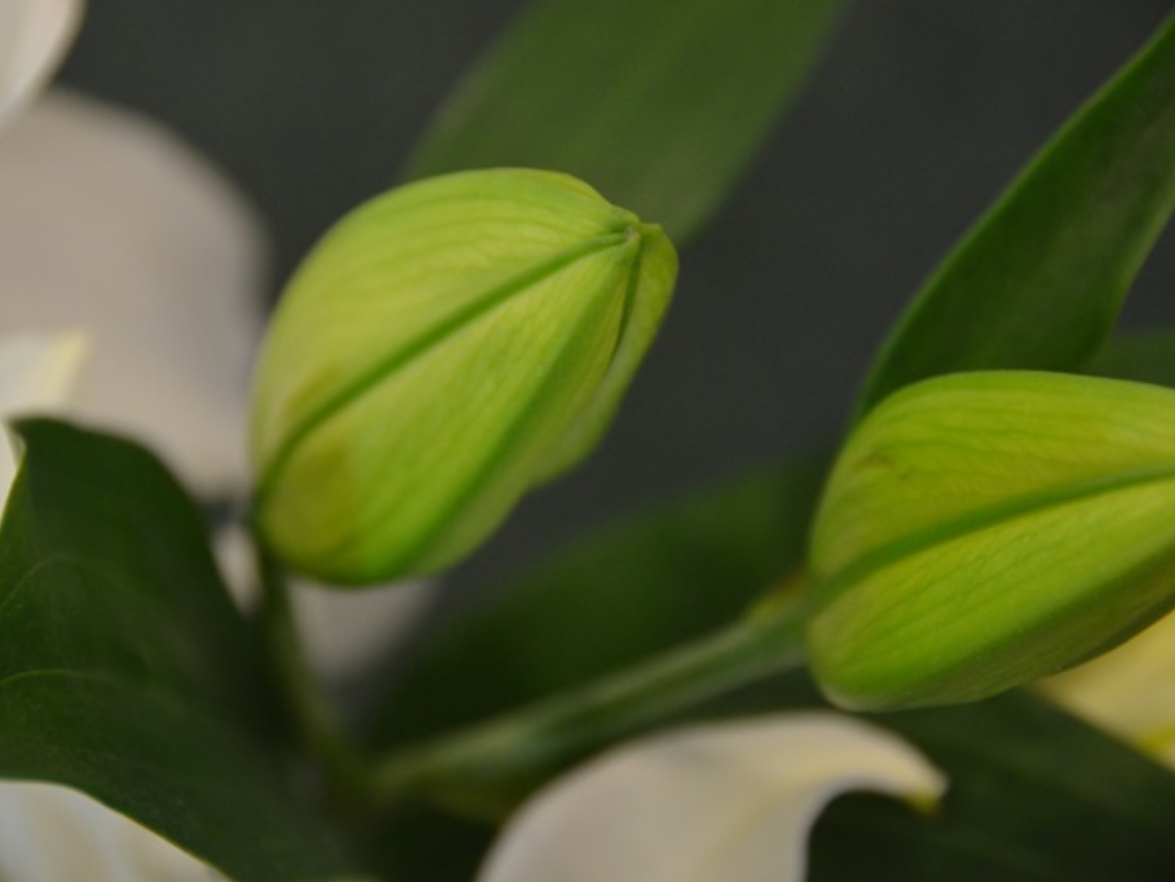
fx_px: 7522
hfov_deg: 8.9
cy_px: 440
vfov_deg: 6.7
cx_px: 582
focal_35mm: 222
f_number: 5.6
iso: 1600
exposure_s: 1/30
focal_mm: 135
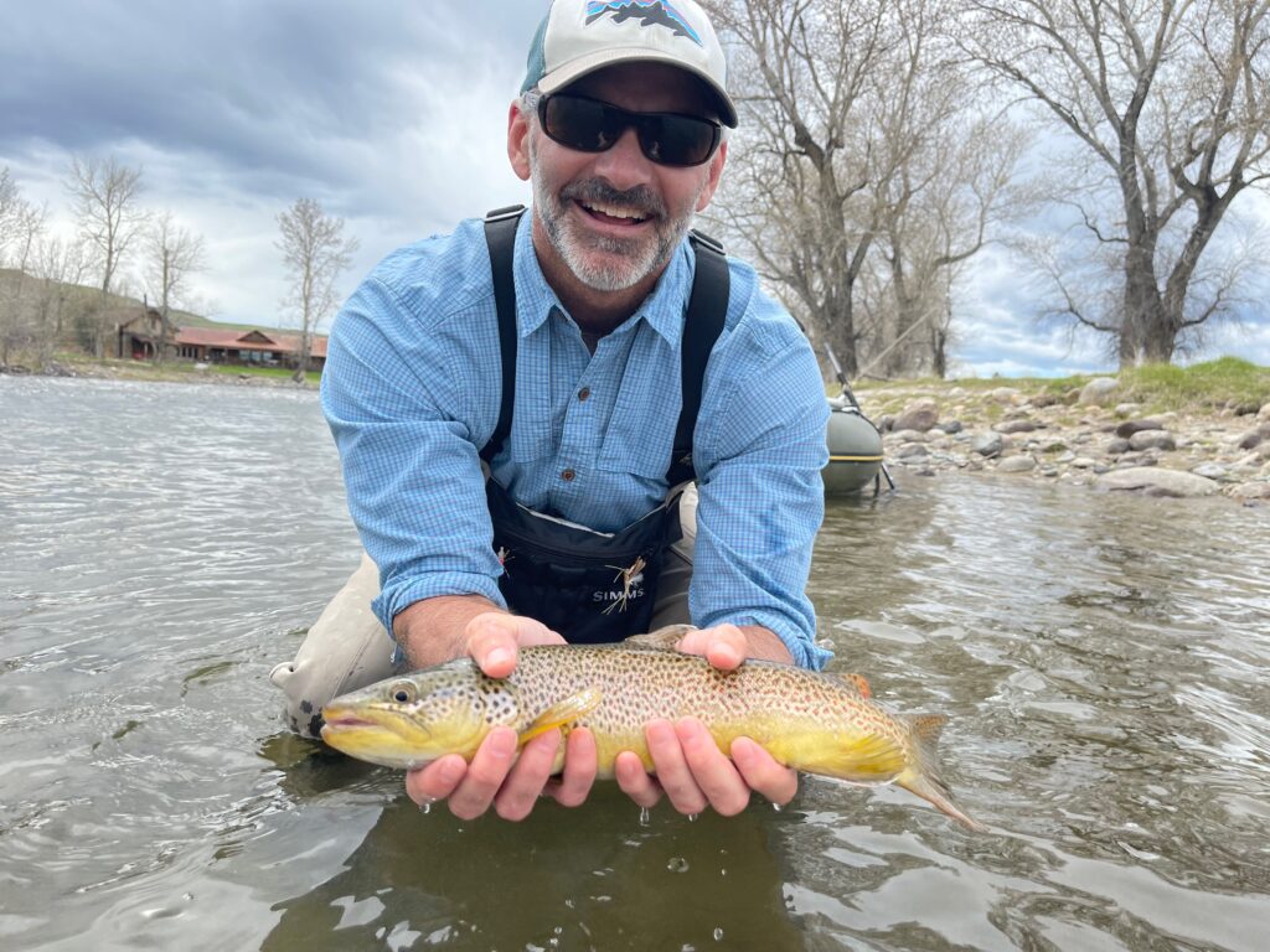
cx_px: 635
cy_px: 476
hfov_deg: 67.3
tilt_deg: -4.7
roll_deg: -2.8
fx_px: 954
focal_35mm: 26
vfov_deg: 53.1
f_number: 1.6
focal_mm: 5.1
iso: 32
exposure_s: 1/2336
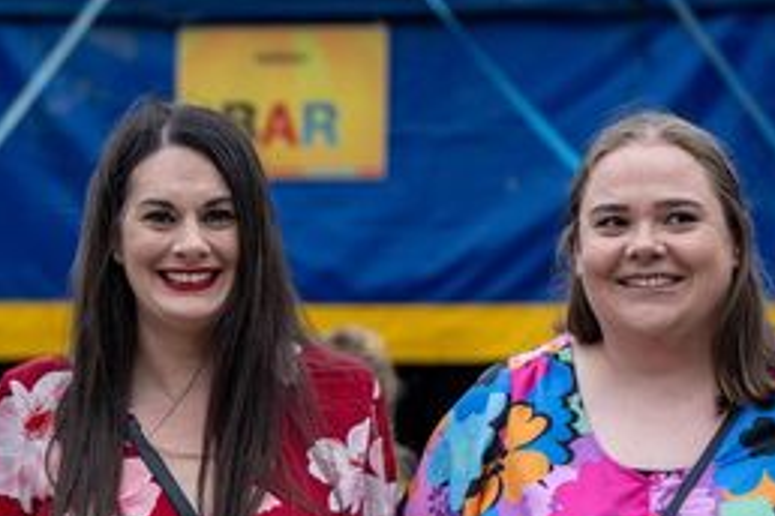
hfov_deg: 9.5
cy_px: 400
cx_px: 571
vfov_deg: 6.3
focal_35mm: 217
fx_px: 4671
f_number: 4
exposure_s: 1/125
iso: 250
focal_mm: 70
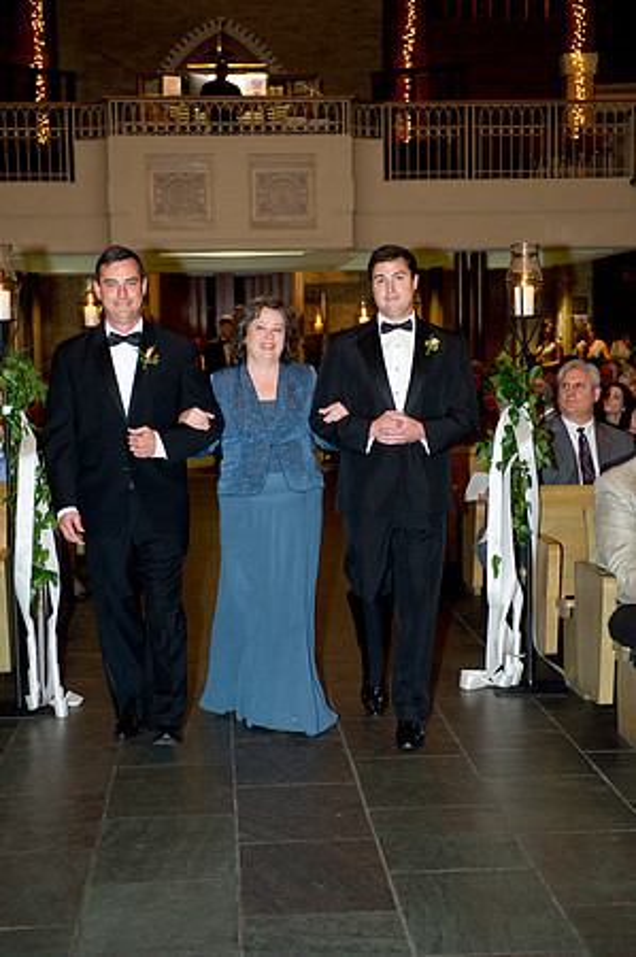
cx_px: 318
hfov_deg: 21.9
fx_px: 1647
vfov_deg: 32.4
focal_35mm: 62
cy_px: 478
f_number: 4
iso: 1600
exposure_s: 1/80
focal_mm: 62
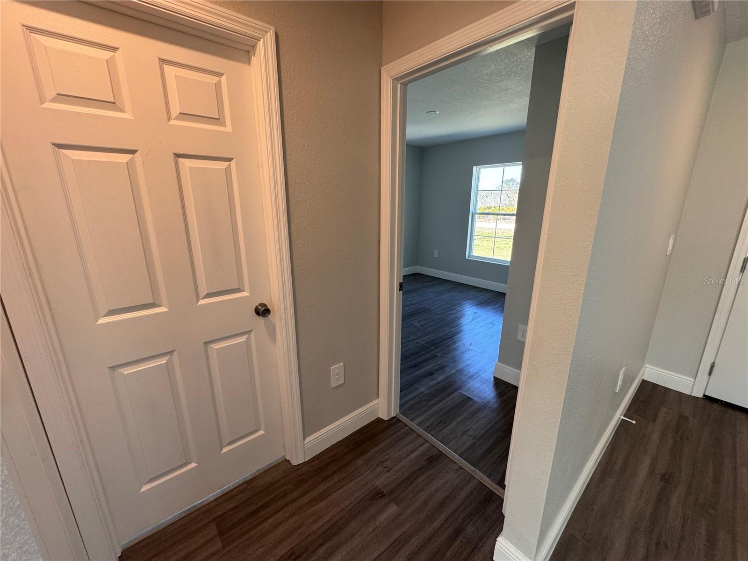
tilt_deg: -14.6
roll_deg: -0.2
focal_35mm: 14
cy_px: 280
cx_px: 374
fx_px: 303
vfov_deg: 85.7
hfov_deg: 102.1
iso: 200
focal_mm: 2.22
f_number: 2.2
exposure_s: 1/120
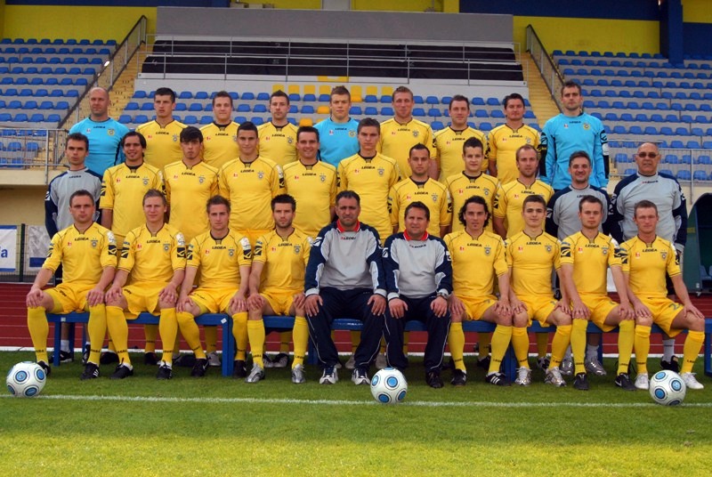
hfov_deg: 53.1
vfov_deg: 37.0
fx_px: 713
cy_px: 238
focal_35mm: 36
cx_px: 356
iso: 400
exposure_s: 1/250
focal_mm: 24
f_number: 13
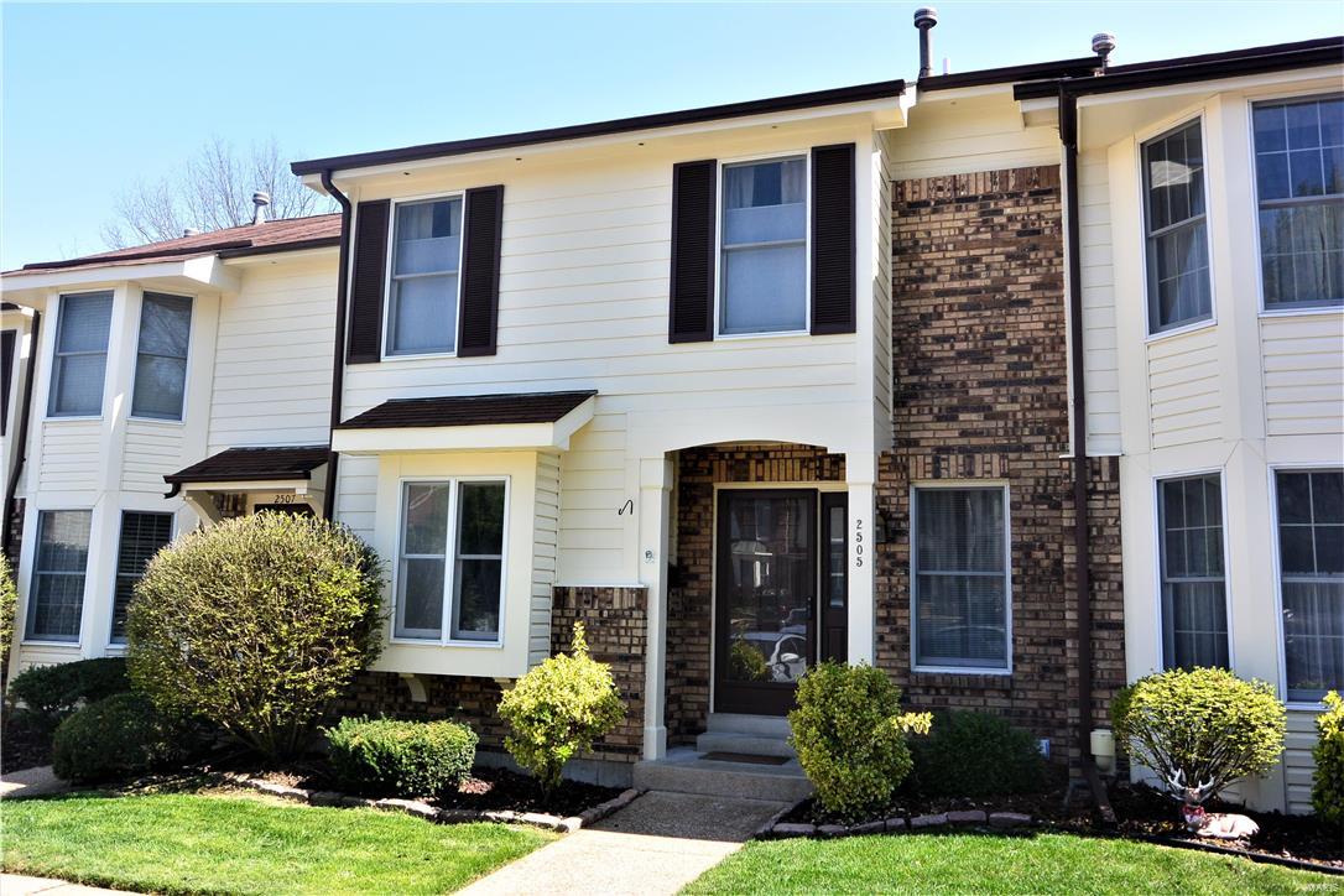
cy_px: 448
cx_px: 672
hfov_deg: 61.9
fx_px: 1120
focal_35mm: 30
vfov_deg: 43.6
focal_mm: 11.4
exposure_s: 1/500
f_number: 4.5
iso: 160
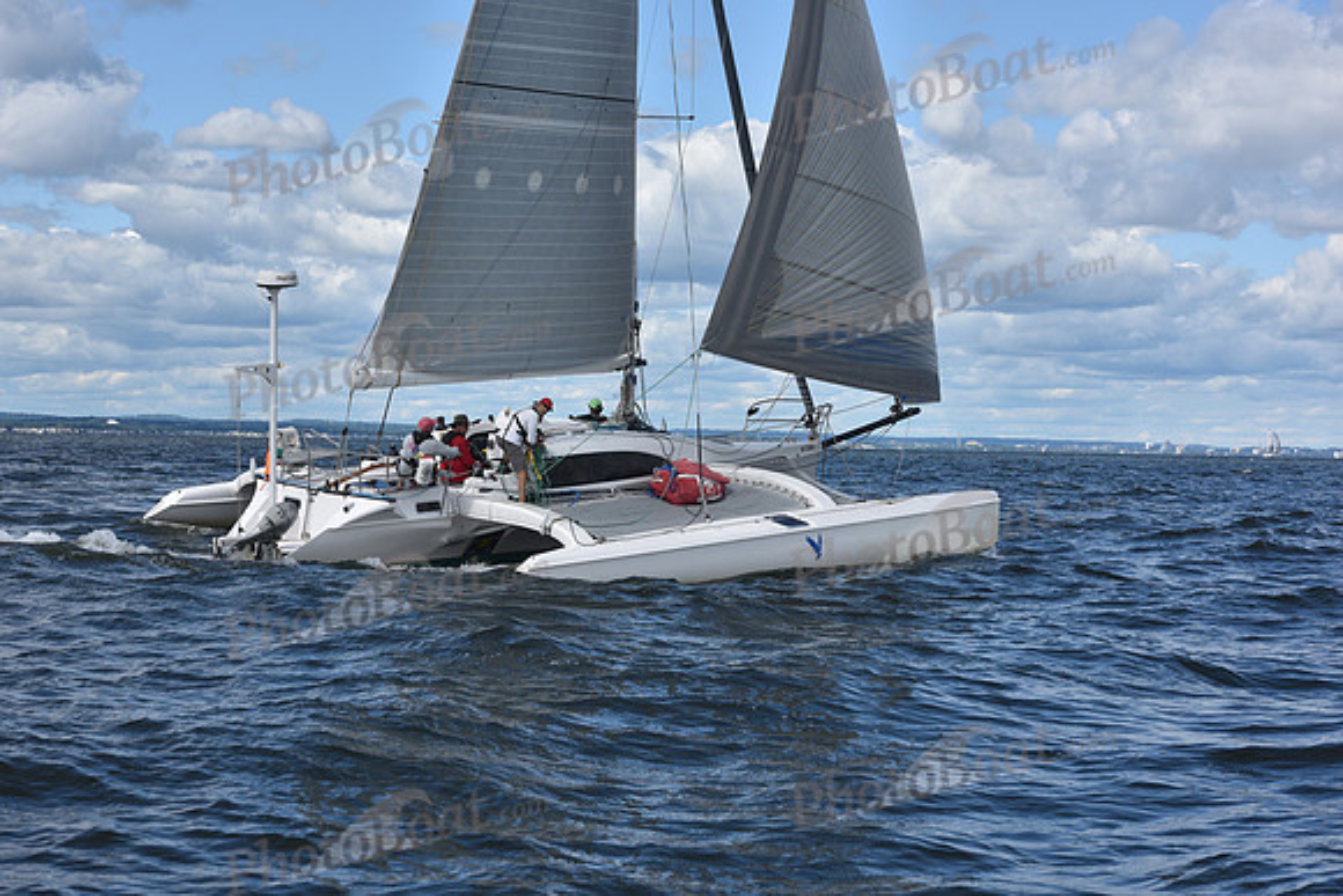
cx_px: 672
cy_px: 448
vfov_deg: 19.5
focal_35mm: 70
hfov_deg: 28.8
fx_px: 2612
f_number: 9
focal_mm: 70
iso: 250
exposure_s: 1/1000
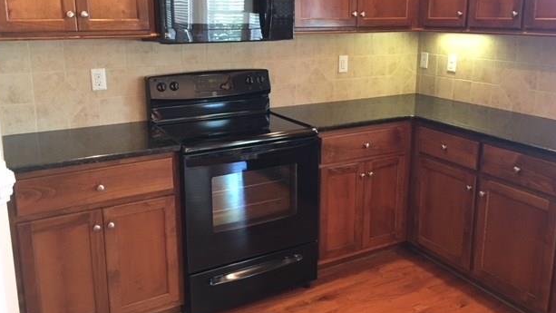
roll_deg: -1.0
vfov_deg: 35.5
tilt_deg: -11.0
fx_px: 487
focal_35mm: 33
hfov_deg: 59.5
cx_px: 281
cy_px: 119
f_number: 2.2
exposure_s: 1/10
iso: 80
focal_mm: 4.15
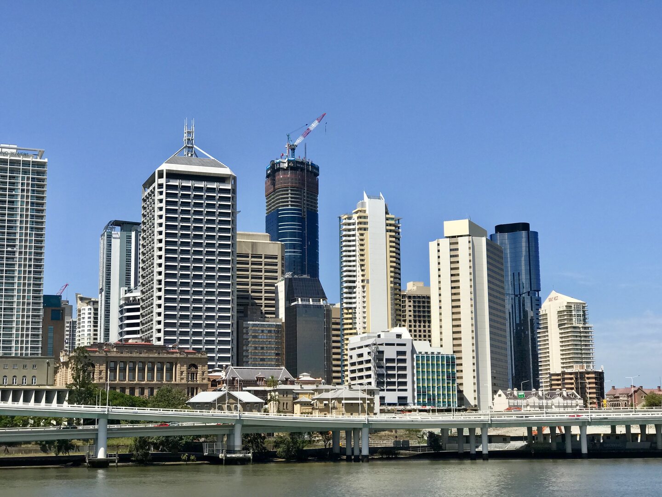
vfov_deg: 25.7
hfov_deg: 33.8
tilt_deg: +9.9
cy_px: 248
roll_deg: +0.1
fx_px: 1090
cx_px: 331
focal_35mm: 57
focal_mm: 6.6
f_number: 2.8
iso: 20
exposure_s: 1/1212
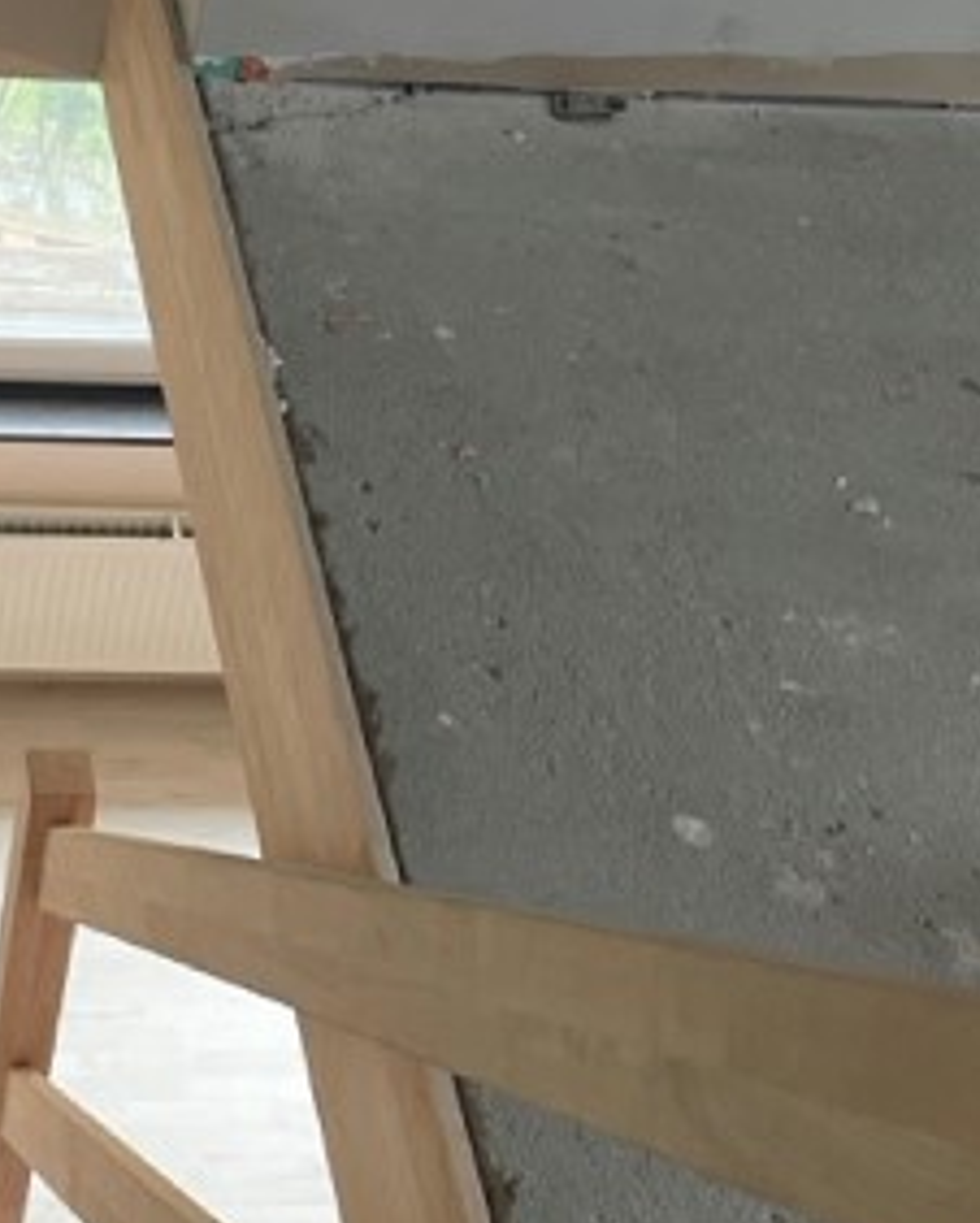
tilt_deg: -45.5
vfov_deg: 26.2
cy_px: 859
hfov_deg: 20.6
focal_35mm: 72
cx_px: 17
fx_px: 2608
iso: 160
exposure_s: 1/50
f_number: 1.6
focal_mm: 4.2
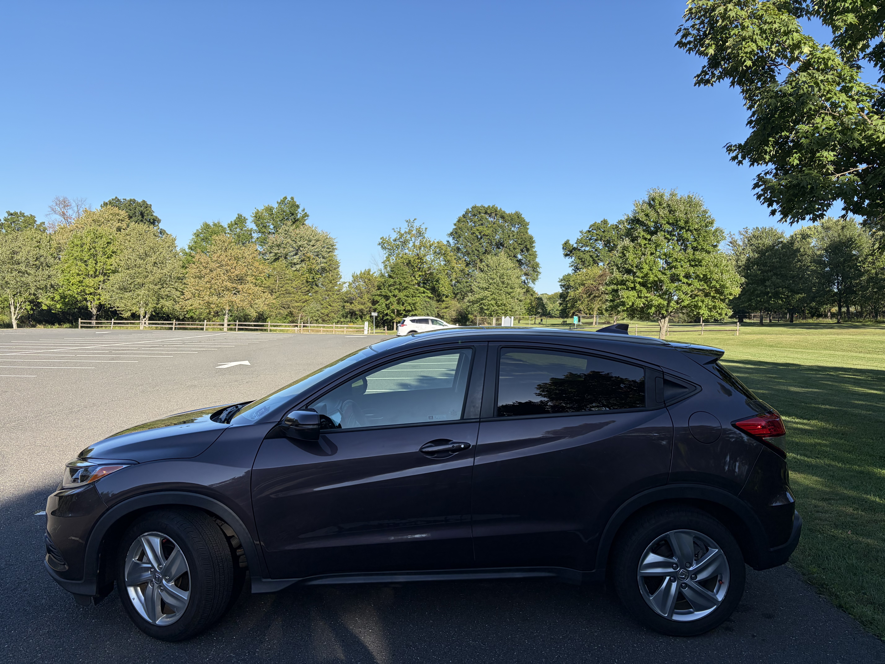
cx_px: 442
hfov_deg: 67.3
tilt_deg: -0.4
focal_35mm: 26
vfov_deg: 53.1
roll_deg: -2.6
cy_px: 332
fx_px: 665
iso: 50
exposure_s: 1/2208
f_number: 1.6
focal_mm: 5.96
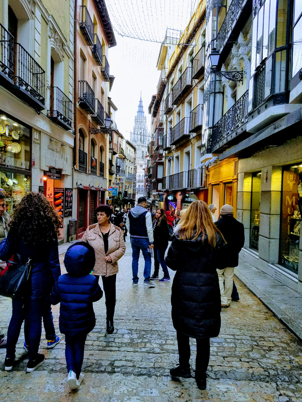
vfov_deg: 67.3
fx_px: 302
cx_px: 151
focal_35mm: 26
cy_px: 201
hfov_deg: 53.1
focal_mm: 4.2
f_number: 1.7
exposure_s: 1/215
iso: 50
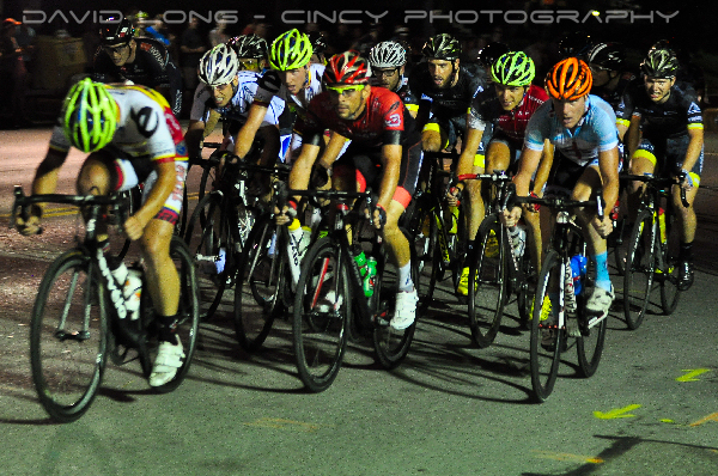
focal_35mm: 105
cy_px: 238
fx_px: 2091
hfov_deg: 19.5
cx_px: 359
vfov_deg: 13.0
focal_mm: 70
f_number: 2.8
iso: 1250
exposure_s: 1/200
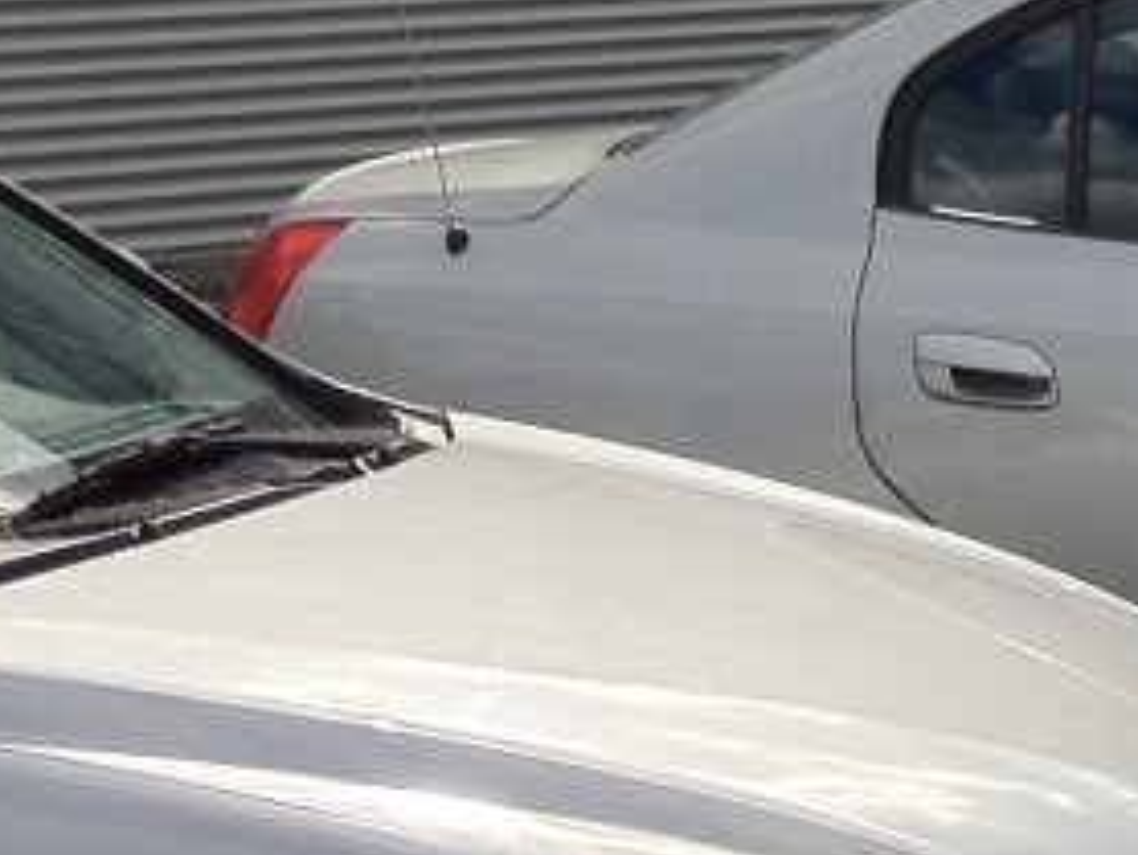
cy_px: -630
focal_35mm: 181
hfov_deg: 10.6
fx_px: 5956
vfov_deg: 8.0
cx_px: 1650
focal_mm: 4.28
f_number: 2.4
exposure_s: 1/1453
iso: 64
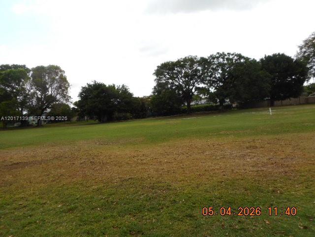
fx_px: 227
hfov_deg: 69.4
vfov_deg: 54.9
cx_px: 158
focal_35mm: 25
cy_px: 118
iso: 80
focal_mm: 4.5
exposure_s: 1/500
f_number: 3.7
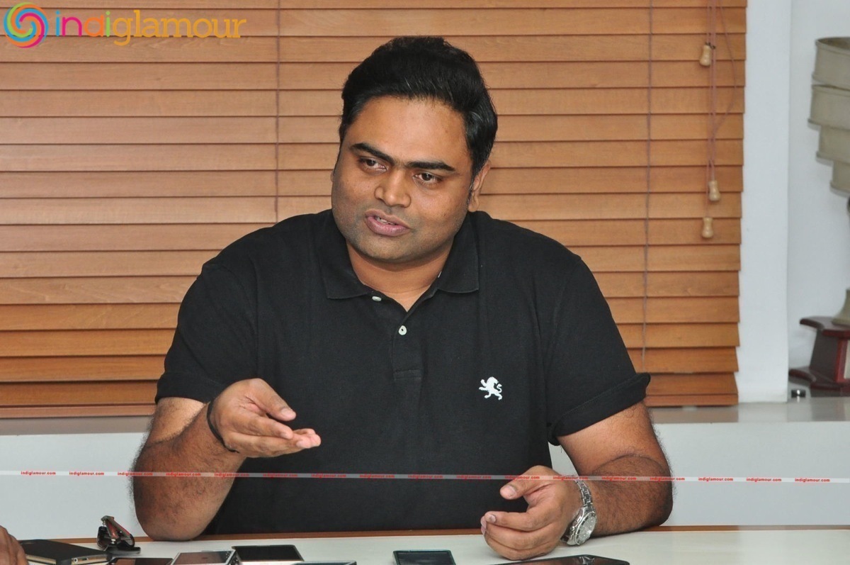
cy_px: 282
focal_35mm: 153
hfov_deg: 13.4
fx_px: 3608
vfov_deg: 8.9
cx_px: 425
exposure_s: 1/125
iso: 1600
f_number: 7.1
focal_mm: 102
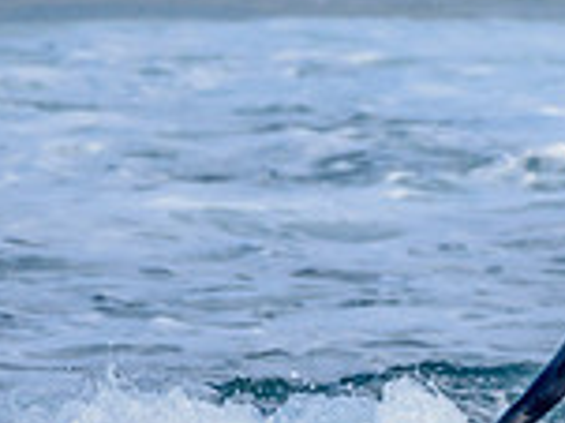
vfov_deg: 0.7
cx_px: 621
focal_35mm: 2265
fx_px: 36940
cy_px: 353
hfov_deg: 0.9
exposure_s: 1/1250
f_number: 5.6
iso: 400
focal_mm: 500
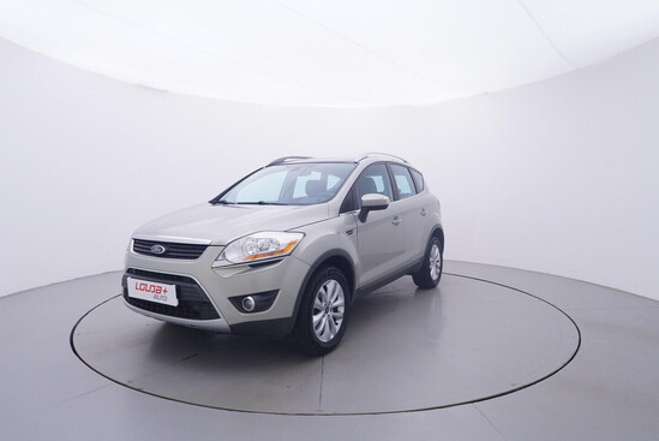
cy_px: 220
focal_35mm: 22
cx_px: 330
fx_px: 412
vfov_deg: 56.2
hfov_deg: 77.3
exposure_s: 1/80
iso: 200
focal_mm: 15
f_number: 5
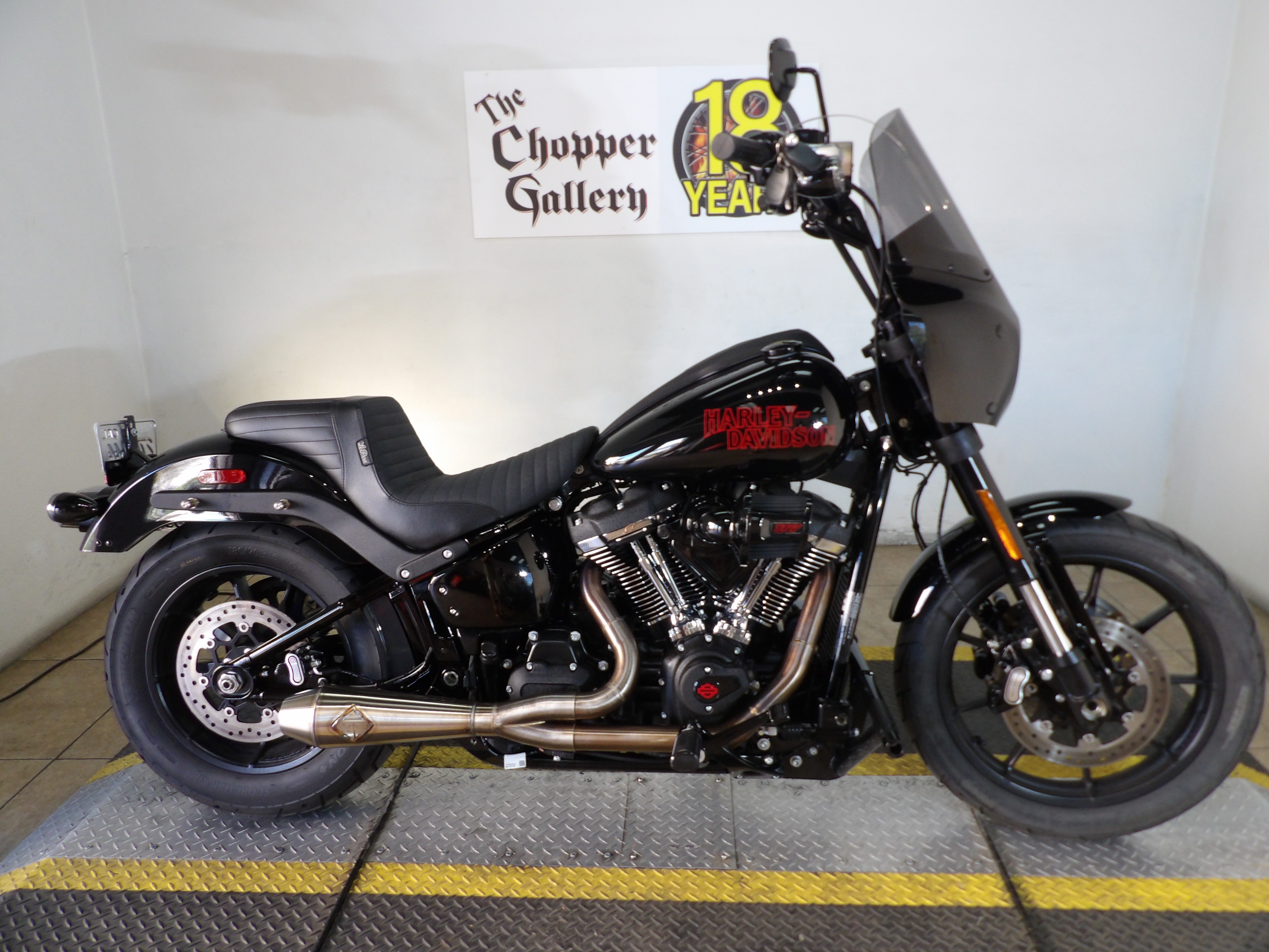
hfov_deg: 71.6
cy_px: 476
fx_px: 880
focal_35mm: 24
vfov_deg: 56.8
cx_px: 634
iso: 182
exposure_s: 1/33
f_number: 3.2
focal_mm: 4.3
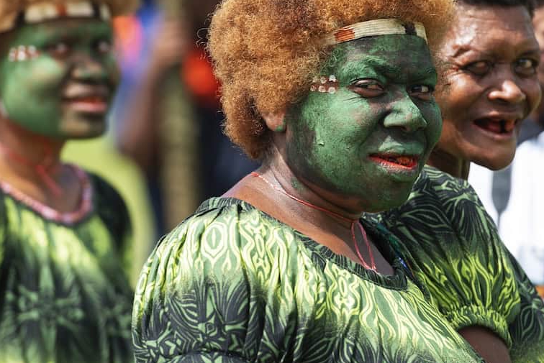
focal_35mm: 357
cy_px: 123
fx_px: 5398
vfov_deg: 3.9
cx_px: 353
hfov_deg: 5.8
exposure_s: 1/500
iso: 100
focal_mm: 180
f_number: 4.5
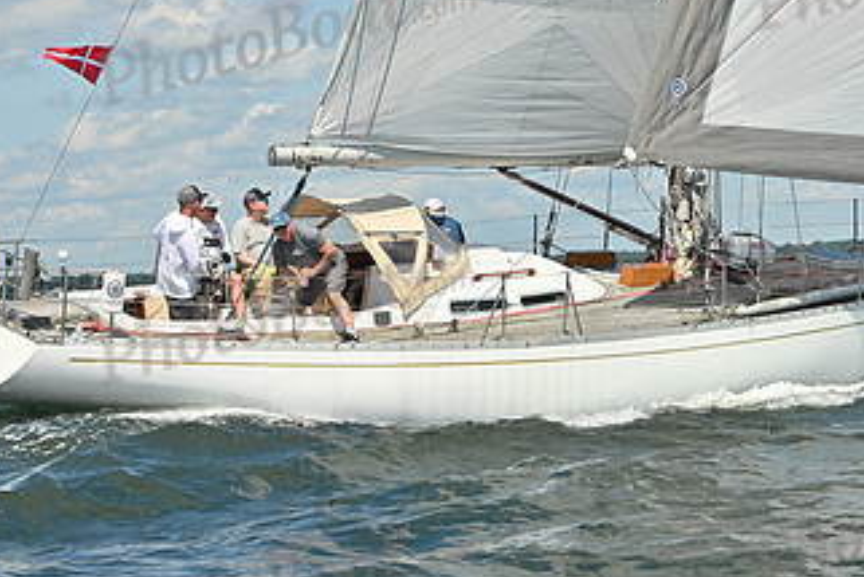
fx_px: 3025
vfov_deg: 10.9
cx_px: 617
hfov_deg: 16.2
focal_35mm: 126
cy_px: 138
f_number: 9
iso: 250
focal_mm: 70
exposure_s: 1/1250
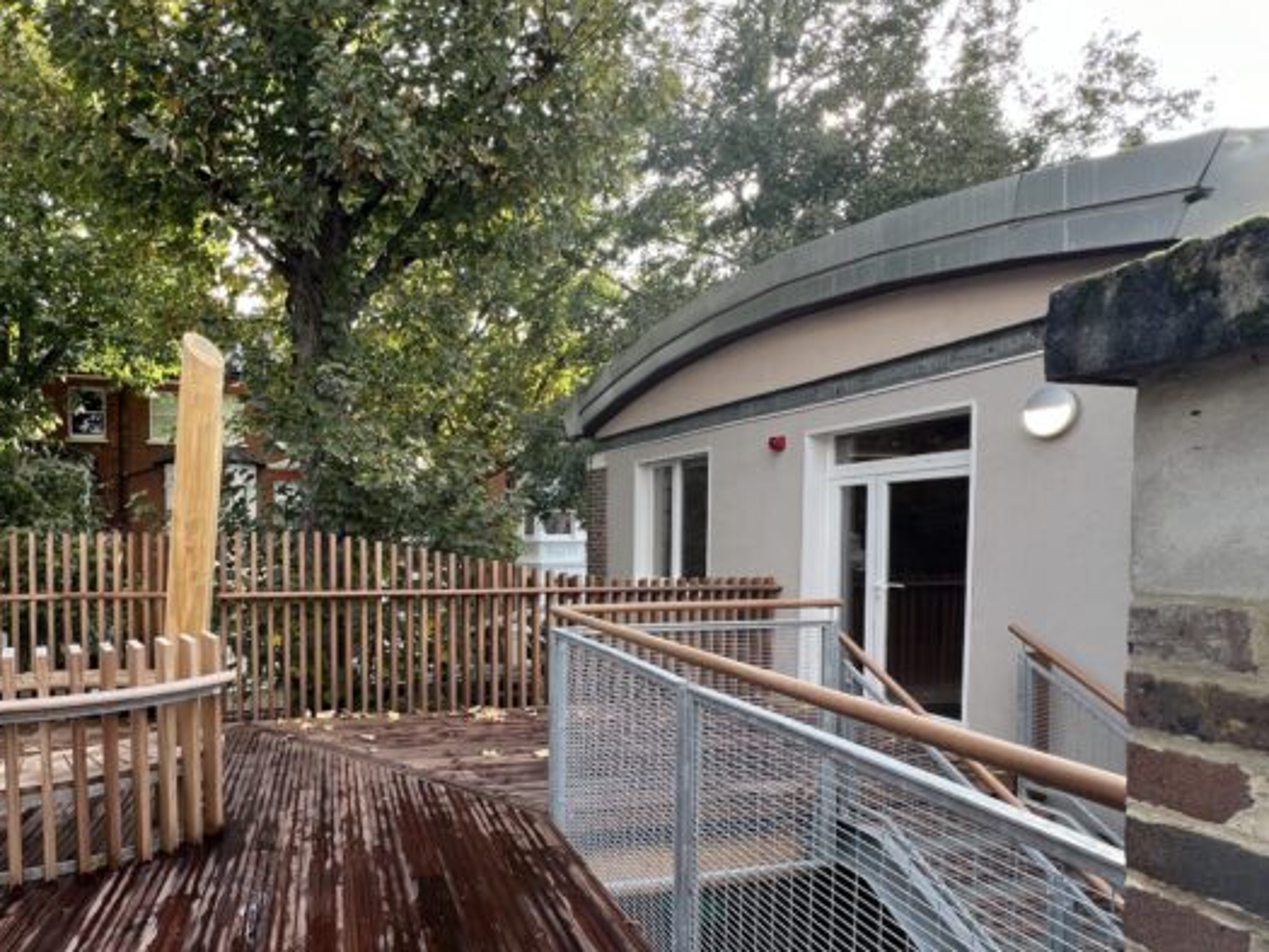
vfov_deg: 68.1
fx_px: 697
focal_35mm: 19
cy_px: 568
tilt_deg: -2.6
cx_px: 389
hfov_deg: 80.8
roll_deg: -0.3
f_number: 1.8
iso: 32
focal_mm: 1.57
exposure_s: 1/99
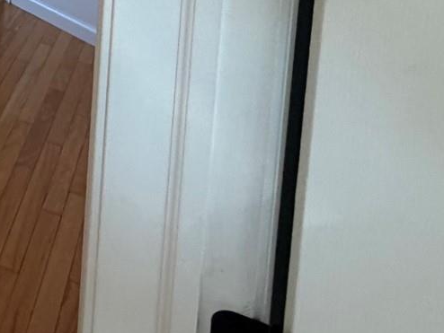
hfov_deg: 21.9
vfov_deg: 20.2
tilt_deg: -4.5
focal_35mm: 58
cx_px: -340
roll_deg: -0.2
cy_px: -216
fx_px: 744
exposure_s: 1/120
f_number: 2.2
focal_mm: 2.22
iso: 200
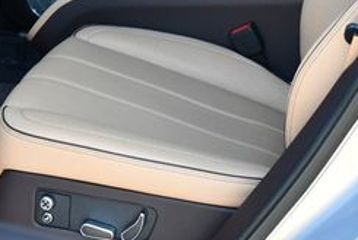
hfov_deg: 21.4
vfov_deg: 14.4
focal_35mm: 94
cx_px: 83
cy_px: 6
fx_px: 936
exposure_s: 1/250
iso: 720
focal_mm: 18
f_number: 3.5
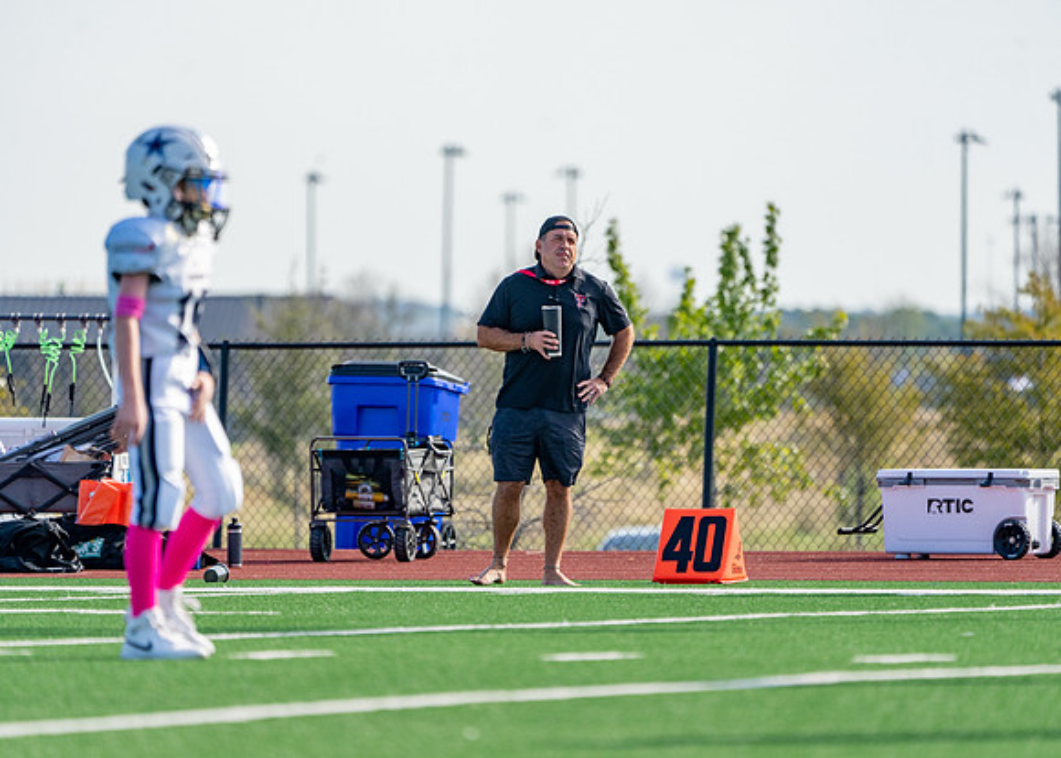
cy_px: 379
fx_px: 12627
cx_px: 530
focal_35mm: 419
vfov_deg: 3.4
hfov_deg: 4.8
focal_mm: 400
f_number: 5.6
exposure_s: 1/1250
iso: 500
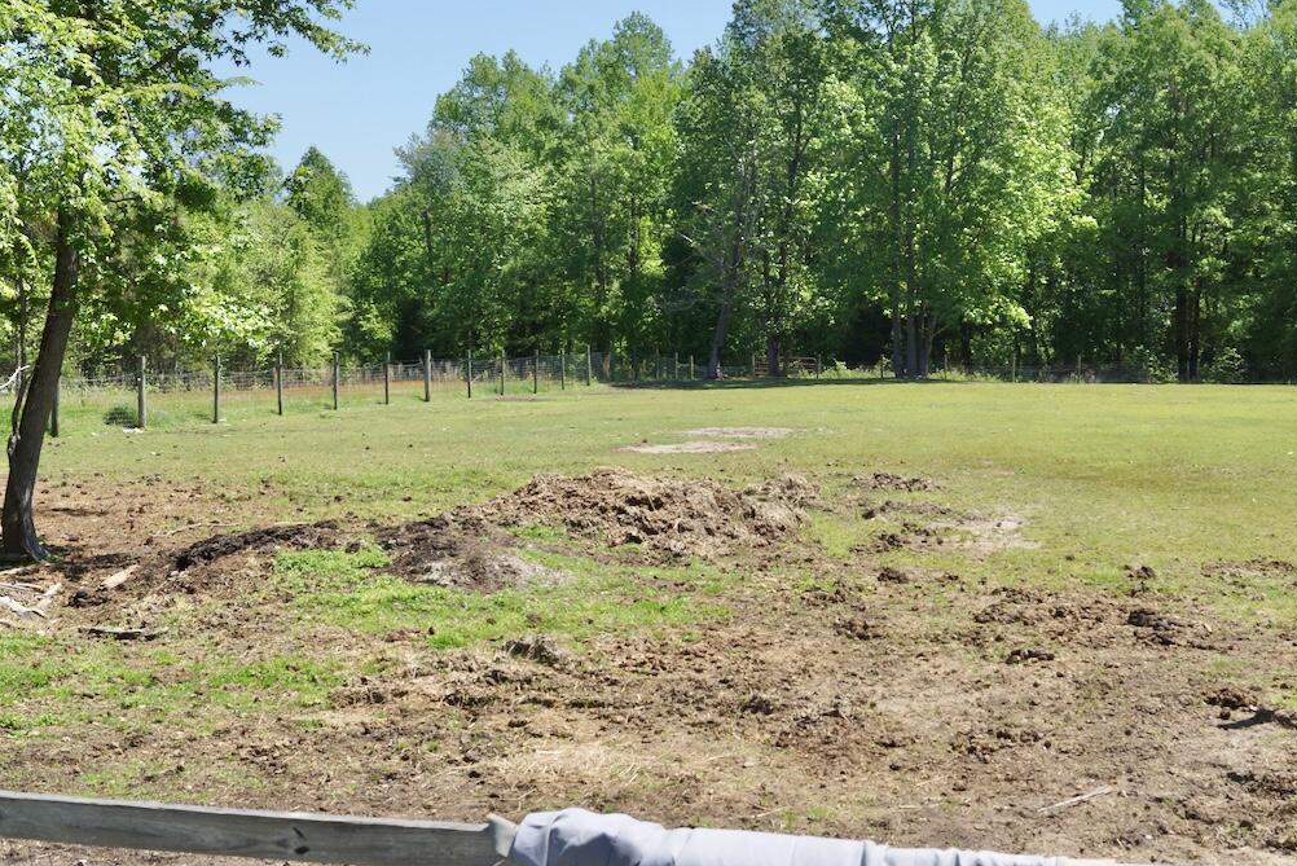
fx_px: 1658
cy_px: 385
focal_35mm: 46
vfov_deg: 29.3
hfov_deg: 42.4
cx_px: 806
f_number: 11
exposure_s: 1/160
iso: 100
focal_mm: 24
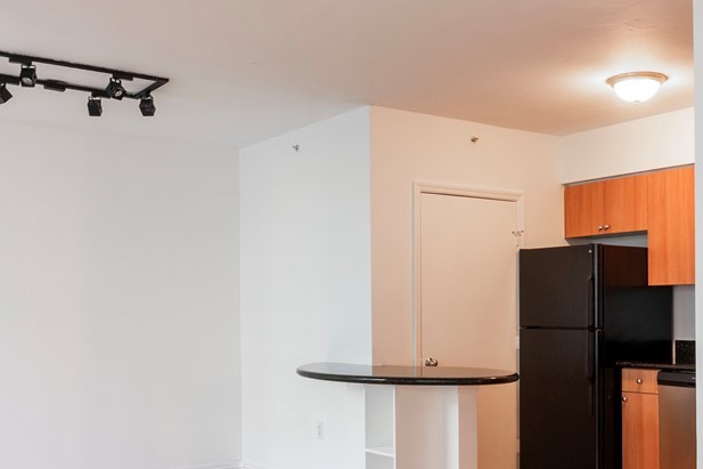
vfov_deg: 29.4
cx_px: 430
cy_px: 311
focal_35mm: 45
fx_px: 886
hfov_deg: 43.0
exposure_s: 1/2.5
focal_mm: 11
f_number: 7.1
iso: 200
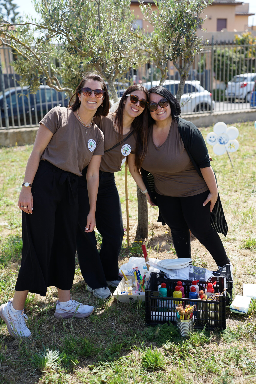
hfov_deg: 31.2
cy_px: 192
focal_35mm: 43
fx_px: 459
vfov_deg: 45.4
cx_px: 128
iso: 100
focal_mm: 43
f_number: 2.8
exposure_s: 1/640
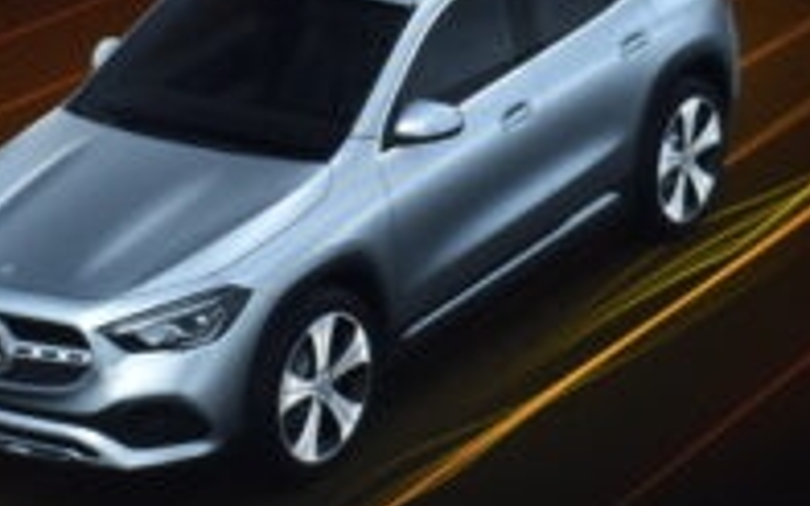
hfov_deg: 13.4
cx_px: 33
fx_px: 3421
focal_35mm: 155
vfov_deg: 8.5
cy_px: 298
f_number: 4
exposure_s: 1/160
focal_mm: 26
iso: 1600
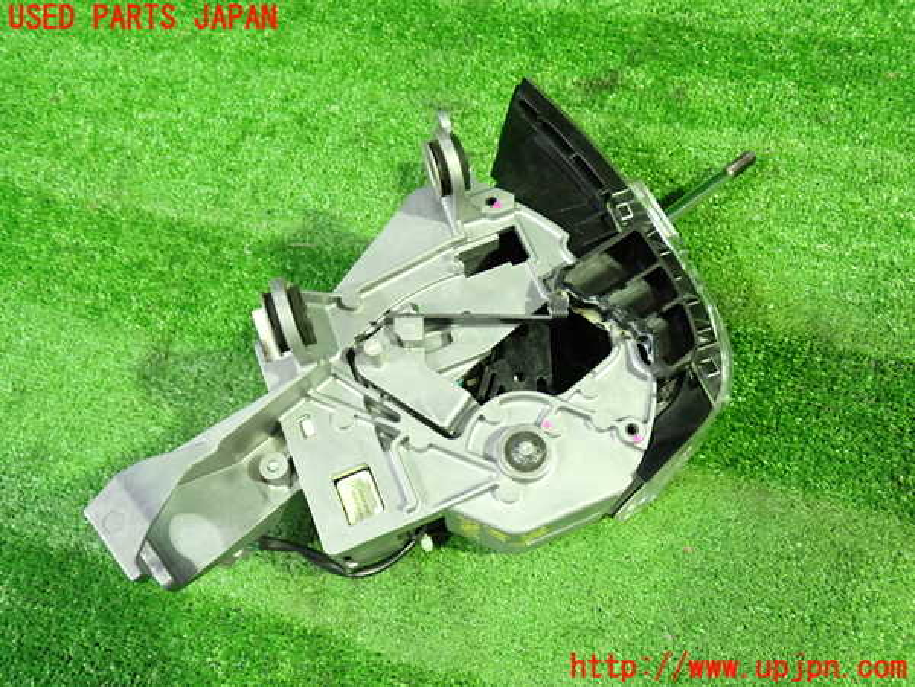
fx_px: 793
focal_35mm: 30
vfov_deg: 46.8
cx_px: 458
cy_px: 344
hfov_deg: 60.0
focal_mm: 5.4
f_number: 2.3
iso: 800
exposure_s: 1/30
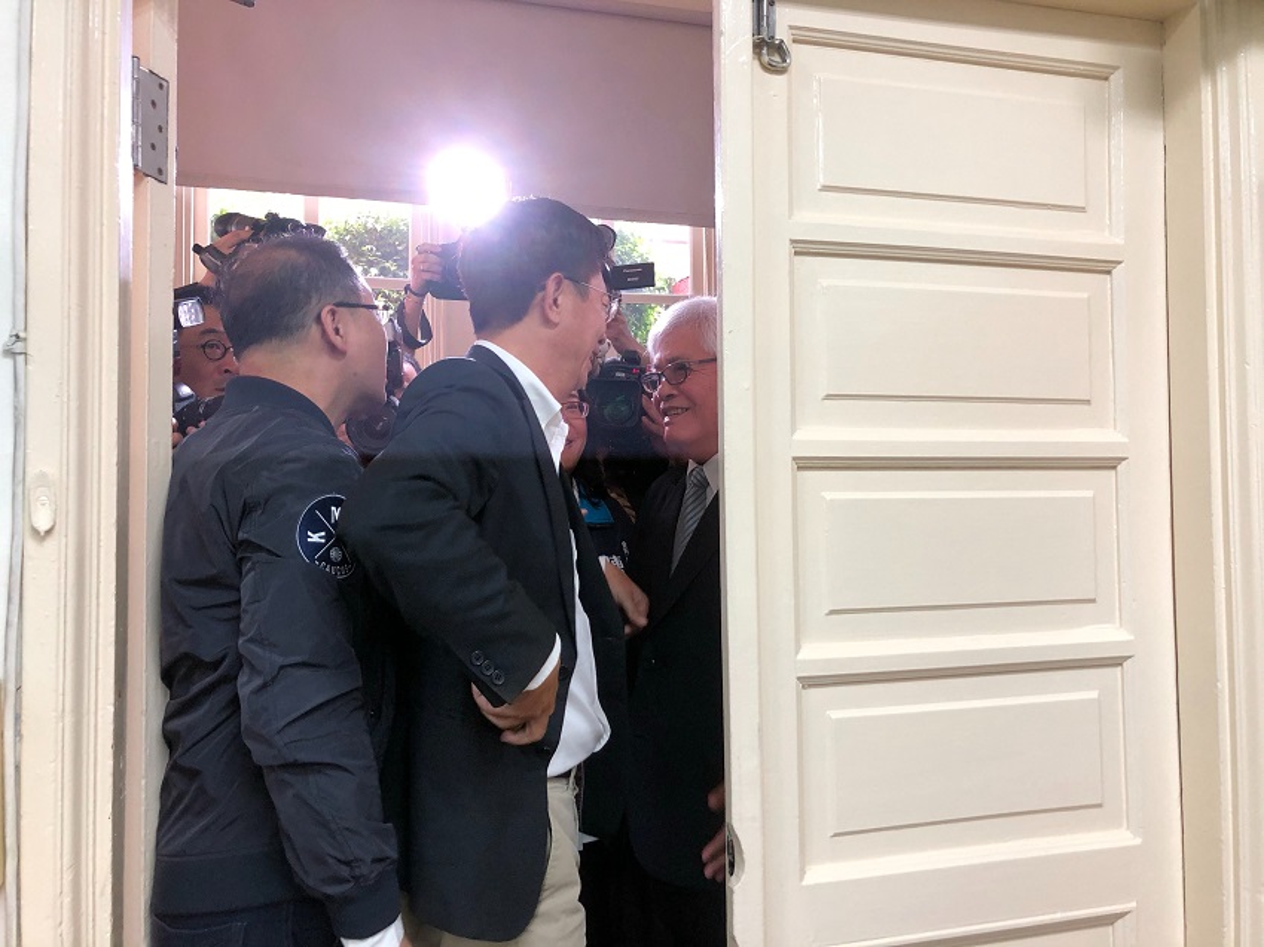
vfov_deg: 49.7
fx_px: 1022
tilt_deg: +0.9
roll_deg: -1.2
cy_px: 474
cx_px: 632
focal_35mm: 28
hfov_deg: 63.5
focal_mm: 3.99
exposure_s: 1/60
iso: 160
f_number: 1.8
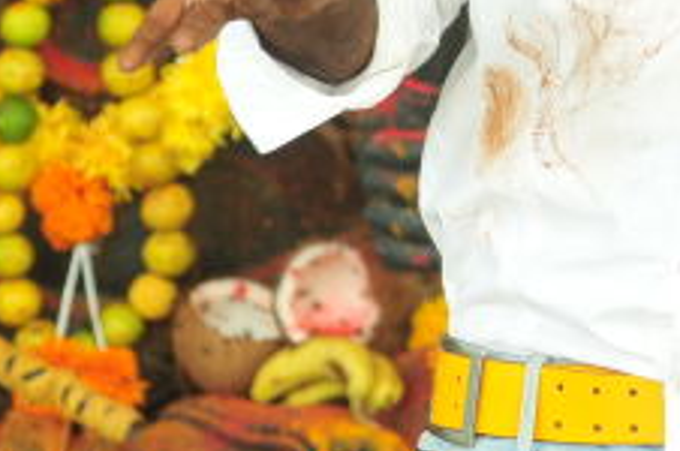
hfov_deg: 3.1
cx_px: 1408
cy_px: -116
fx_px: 12411
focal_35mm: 658
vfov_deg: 2.1
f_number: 7.1
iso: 640
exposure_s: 1/500
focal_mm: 145
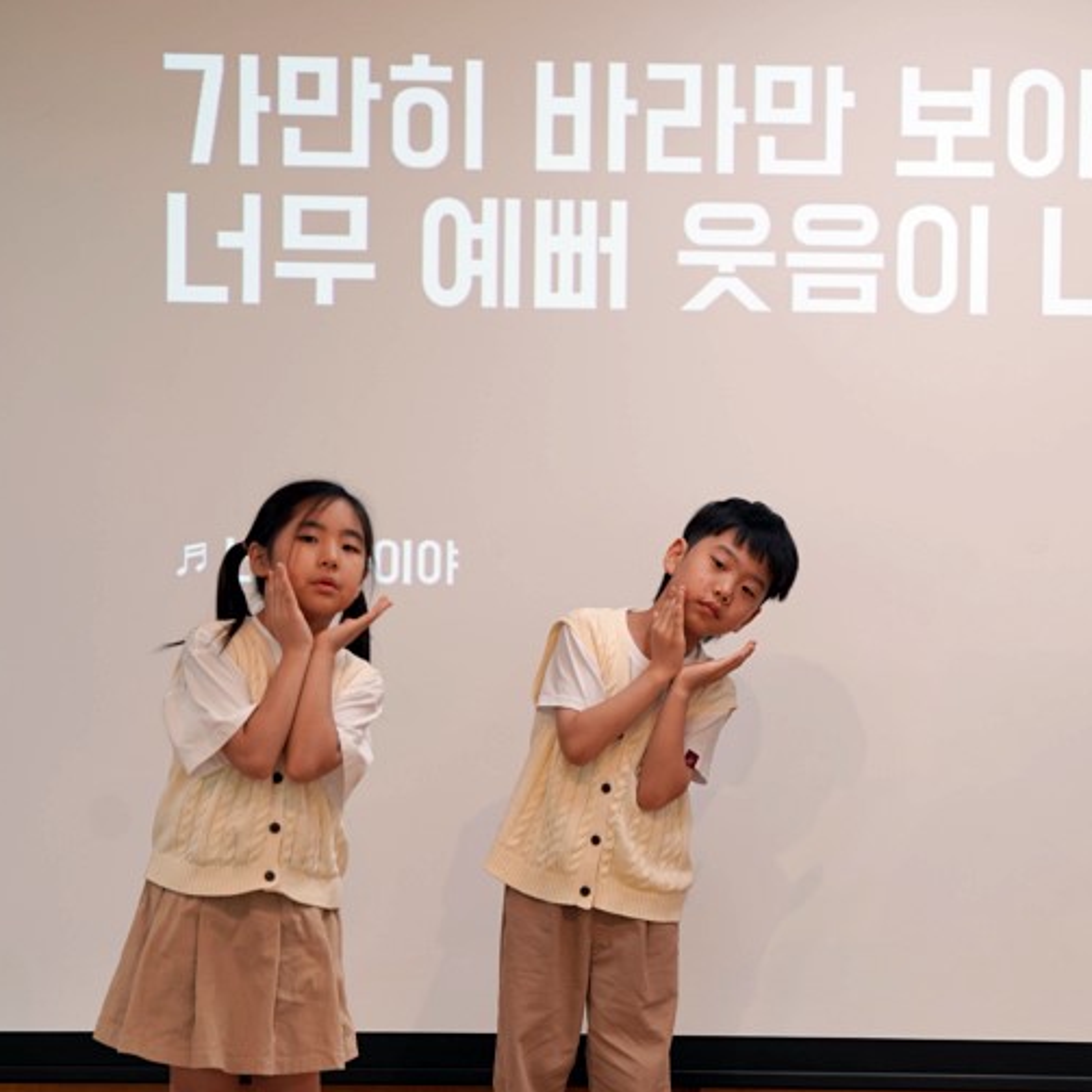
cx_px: 931
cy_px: 599
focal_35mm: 210
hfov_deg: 8.3
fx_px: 7495
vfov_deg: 8.3
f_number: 4
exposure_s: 1/160
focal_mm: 138
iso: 400
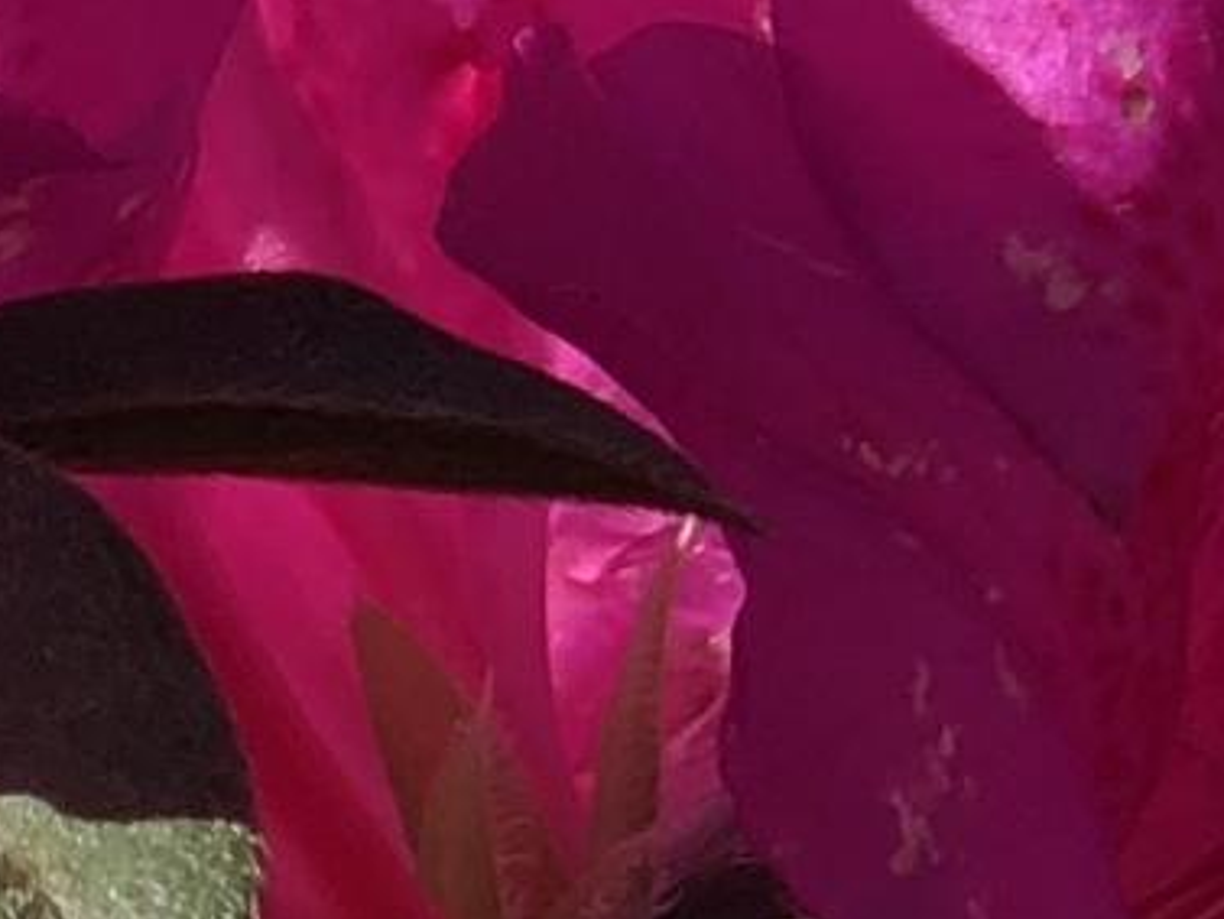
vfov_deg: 3.6
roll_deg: +1.2
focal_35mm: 414
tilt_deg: -10.9
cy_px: 636
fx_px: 14643
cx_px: -88
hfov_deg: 4.8
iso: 16
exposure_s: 1/393
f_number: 2.4
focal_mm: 6
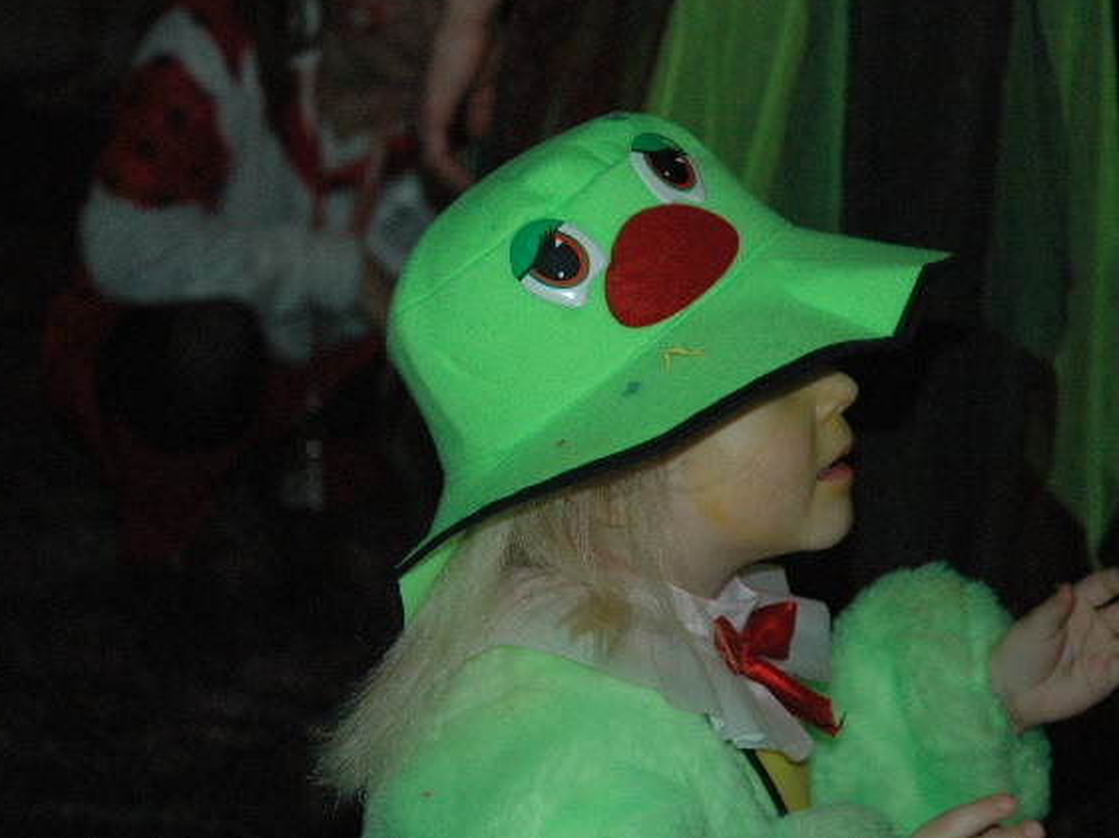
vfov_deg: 12.9
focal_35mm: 115
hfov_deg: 17.1
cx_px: 546
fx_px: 3716
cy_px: 416
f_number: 5
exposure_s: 1/60
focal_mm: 70
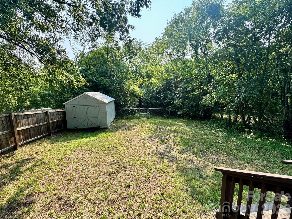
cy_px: 110
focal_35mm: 14
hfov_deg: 102.1
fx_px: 118
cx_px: 146
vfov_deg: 85.7
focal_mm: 2.22
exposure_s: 1/456
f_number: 2.2
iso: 40
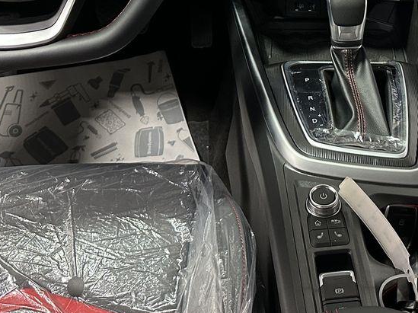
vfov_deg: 21.4
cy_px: -77
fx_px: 760
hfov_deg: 30.4
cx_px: 296
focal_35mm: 63
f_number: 1.78
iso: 320
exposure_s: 1/50
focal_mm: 6.86
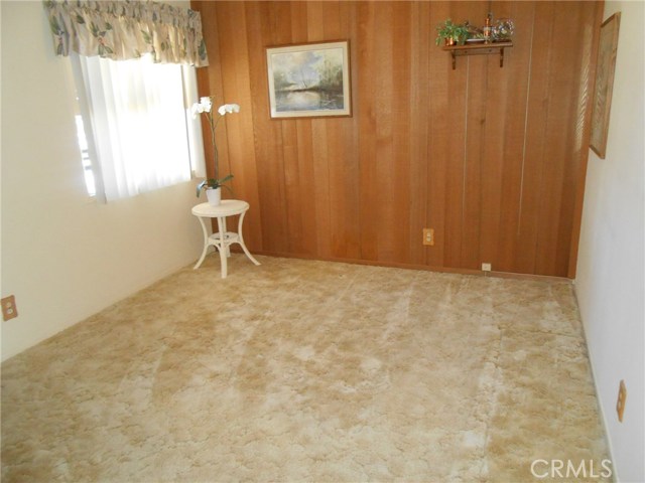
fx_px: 484
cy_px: 242
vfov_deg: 53.1
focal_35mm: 26
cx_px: 322
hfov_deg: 67.3
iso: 400
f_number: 3.5
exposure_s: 1/25
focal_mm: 4.6
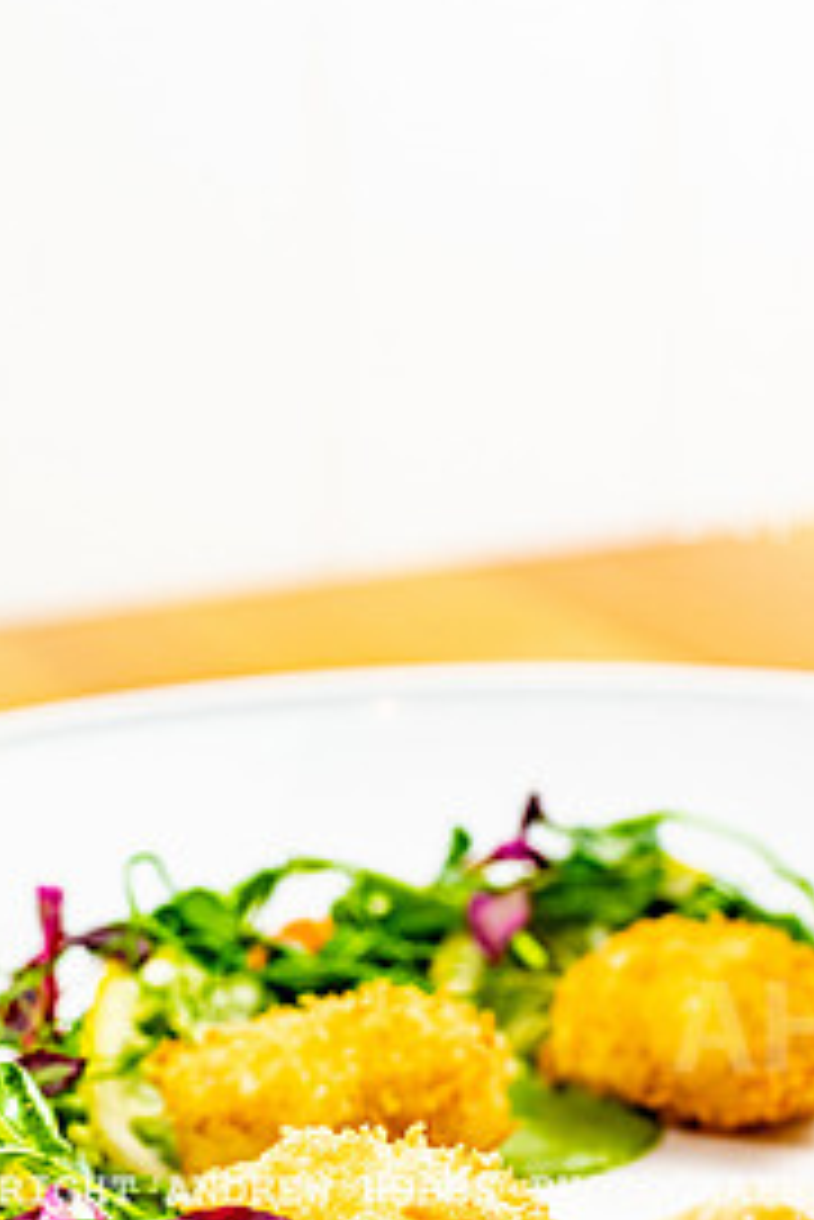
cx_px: 360
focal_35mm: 83
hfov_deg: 16.5
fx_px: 2811
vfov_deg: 24.4
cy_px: 801
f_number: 5.6
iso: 400
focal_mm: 50
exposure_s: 1/400
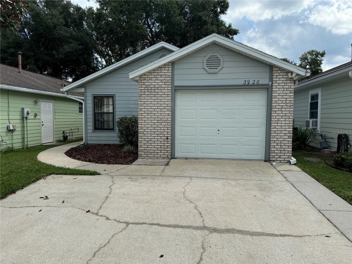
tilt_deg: -4.3
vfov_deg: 56.8
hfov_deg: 71.6
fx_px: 244
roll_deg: -0.4
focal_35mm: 24
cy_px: 132
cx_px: 176
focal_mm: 6.76
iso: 80
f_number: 1.78
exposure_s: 1/4310
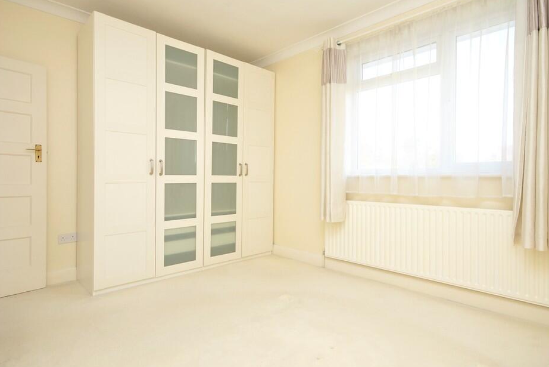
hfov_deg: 83.8
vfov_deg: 61.9
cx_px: 299
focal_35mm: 20
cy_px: 178
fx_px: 305
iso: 500
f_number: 9
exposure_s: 1/60
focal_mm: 12
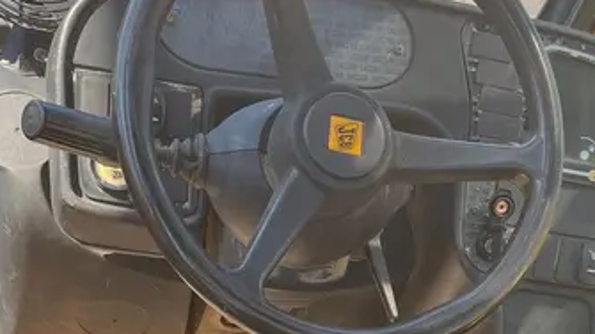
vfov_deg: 17.7
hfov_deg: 33.5
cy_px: 473
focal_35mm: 62
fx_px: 978
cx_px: 400
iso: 50
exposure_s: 1/497
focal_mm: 5.1
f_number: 1.6
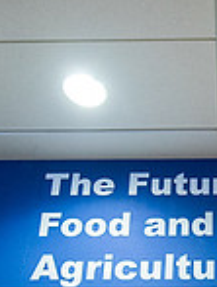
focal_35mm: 53
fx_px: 441
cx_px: 227
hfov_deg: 25.9
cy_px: 280
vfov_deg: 33.3
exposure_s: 1/200
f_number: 2.8
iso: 1600
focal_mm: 14
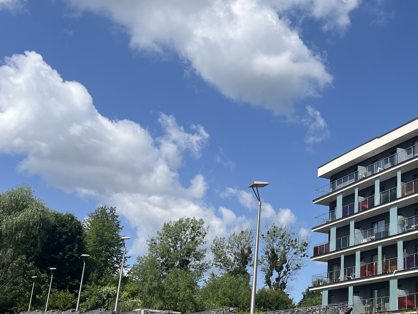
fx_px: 616
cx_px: 318
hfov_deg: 36.5
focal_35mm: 51
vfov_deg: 28.5
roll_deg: -1.7
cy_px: 132
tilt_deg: +20.8
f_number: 1.6
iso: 50
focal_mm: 5.1
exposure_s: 1/4651
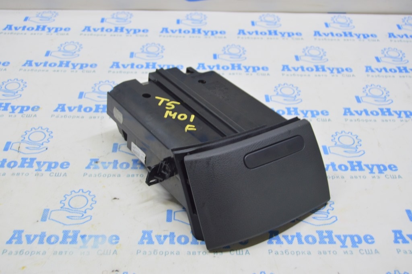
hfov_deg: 46.4
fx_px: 480
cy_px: 137
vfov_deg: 31.8
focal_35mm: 42
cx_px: 206
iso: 400
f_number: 5.6
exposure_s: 1/20
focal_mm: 28
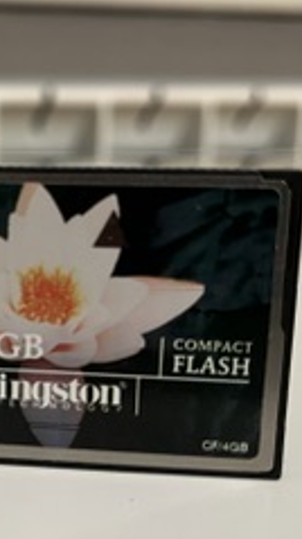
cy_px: 291
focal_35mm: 57
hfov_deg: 20.1
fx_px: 813
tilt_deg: -14.2
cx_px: -32
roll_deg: -0.1
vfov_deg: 36.6
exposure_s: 1/50
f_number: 1.6
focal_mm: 5.1
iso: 320
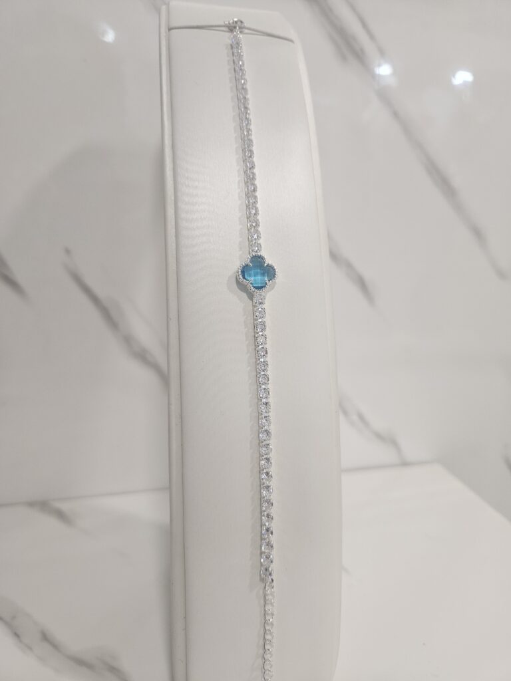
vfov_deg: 73.9
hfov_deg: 58.9
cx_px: 256
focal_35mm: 23
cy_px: 340
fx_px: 453
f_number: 1.8
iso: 160
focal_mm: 5.4
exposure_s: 1/100
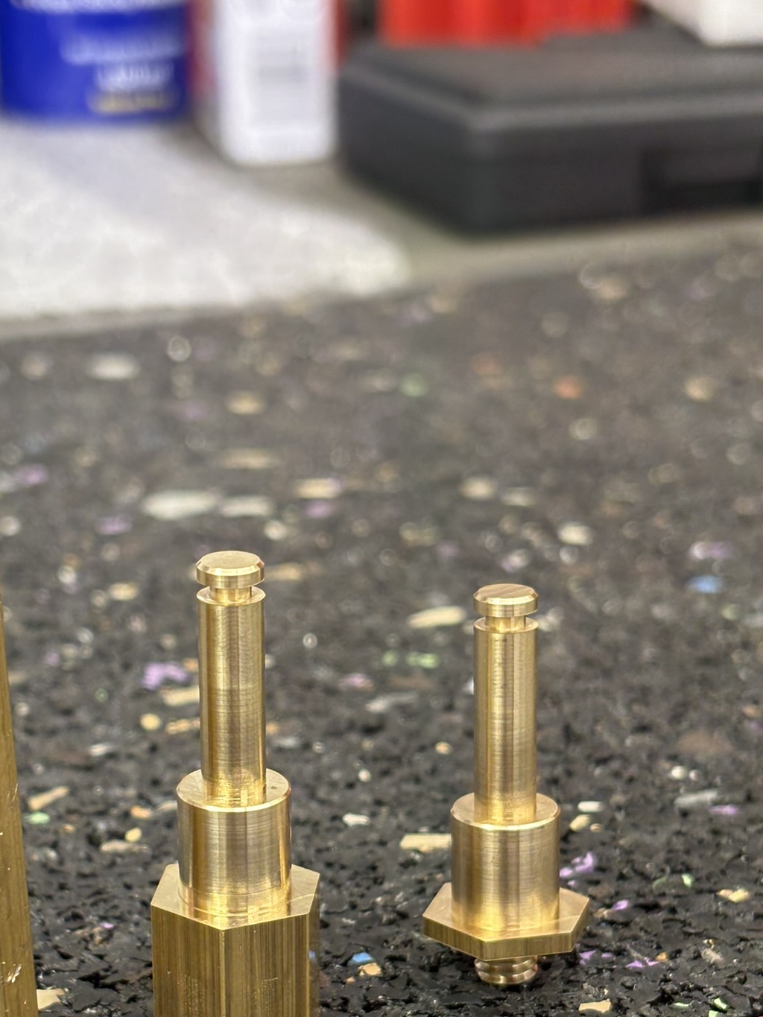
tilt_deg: -23.1
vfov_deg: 24.8
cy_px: 755
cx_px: 263
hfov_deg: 18.9
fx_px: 2292
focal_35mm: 78
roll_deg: +1.1
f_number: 1.6
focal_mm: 5.96
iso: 80
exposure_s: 1/50
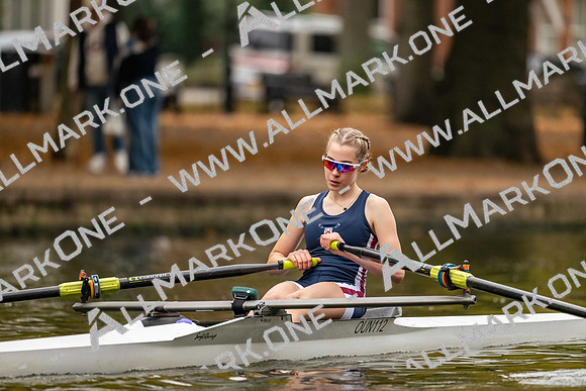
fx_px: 6512
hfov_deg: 5.2
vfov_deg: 3.4
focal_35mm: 400
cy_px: 196
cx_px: 293
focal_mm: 400
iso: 3200
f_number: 4.5
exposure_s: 1/2500
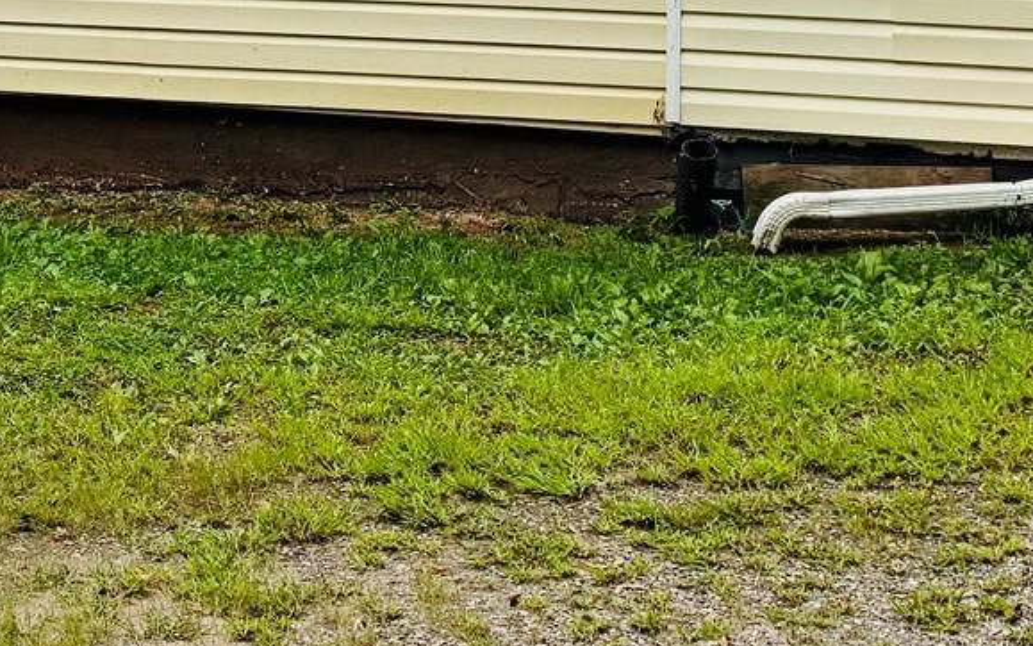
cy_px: -328
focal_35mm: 90
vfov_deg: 13.6
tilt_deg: +2.3
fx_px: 2534
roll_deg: -1.2
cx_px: 162
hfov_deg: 22.6
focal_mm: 6.76
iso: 100
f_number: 1.78
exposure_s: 1/3759
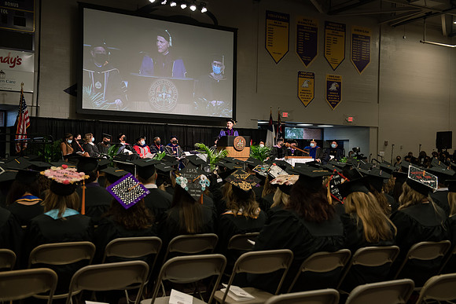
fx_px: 570
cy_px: 152
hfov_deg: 43.6
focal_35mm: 45
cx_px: 228
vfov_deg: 29.9
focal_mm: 45
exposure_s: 1/200
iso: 1000
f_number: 4
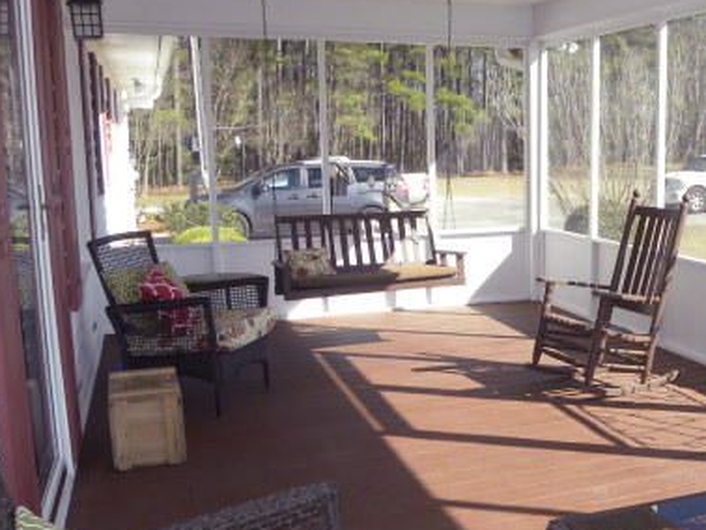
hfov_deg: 40.9
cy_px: 289
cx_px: 575
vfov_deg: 32.9
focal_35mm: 44
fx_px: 898
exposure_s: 1/192
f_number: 4.5
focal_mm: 4.6
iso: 91
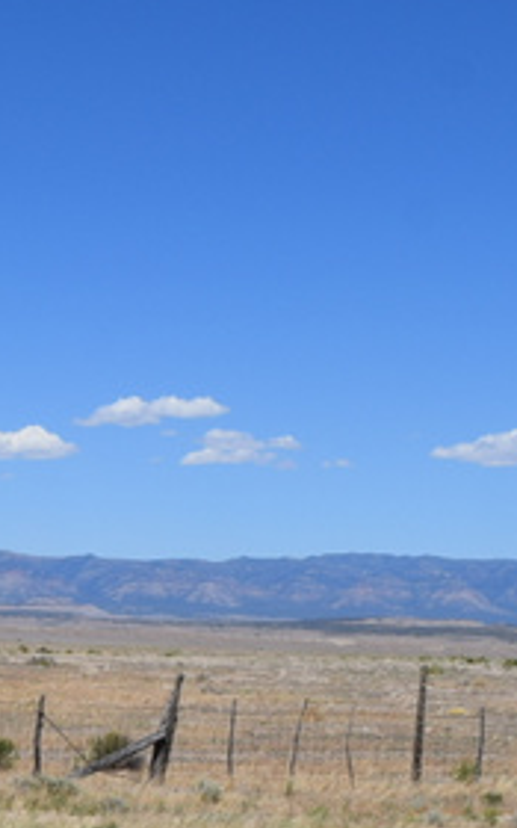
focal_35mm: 112
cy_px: 588
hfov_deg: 11.3
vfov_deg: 18.5
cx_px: -195
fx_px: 2525
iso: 200
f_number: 11
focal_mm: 20
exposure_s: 1/500
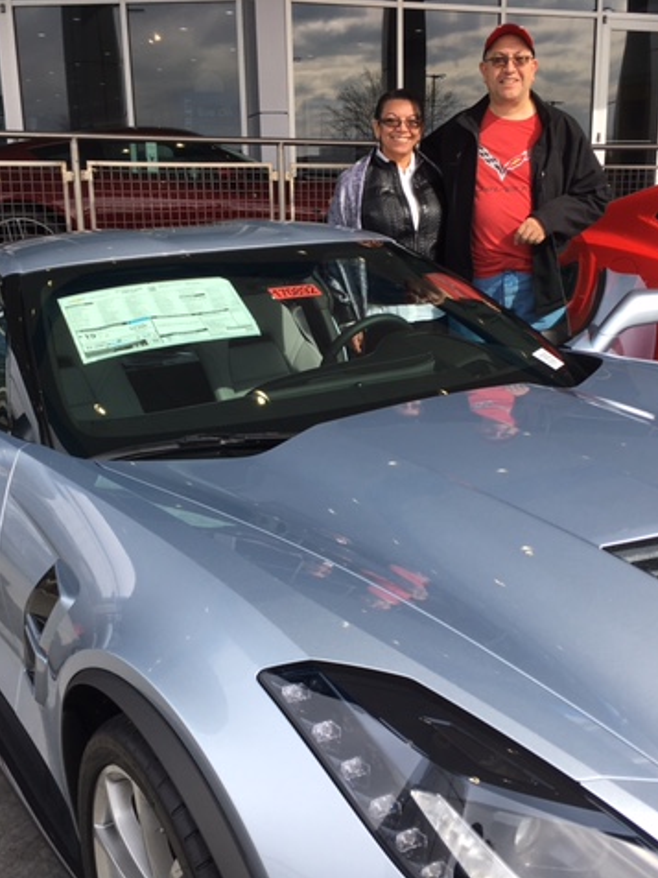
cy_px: 439
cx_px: 361
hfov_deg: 36.8
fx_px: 988
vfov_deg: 47.9
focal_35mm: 39
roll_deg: +0.6
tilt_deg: -13.1
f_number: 2.2
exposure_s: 1/513
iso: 25
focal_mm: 4.15
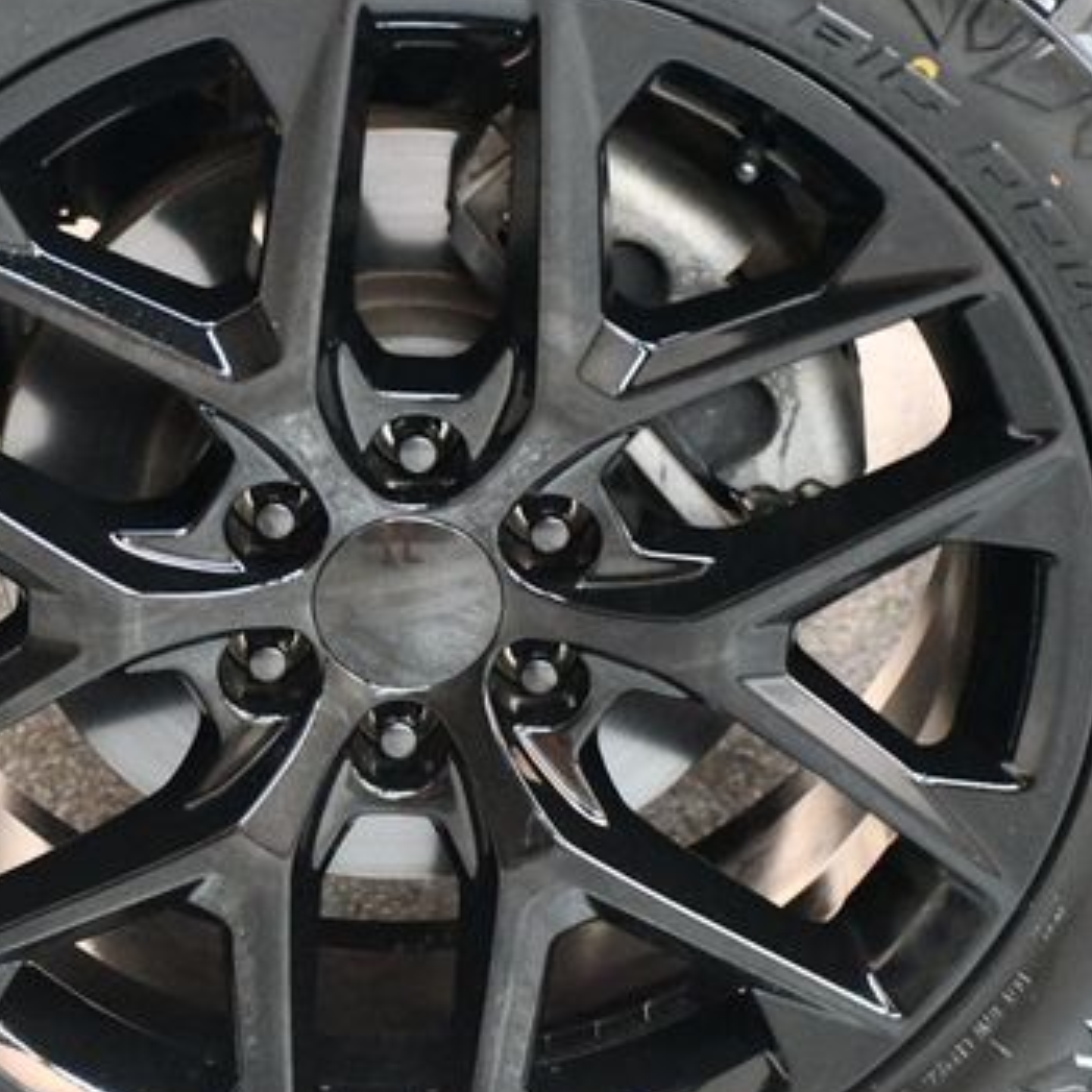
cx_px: 401
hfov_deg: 15.5
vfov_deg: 15.6
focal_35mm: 112
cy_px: 601
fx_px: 3997
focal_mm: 48
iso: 12800
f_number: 4.5
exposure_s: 1/60
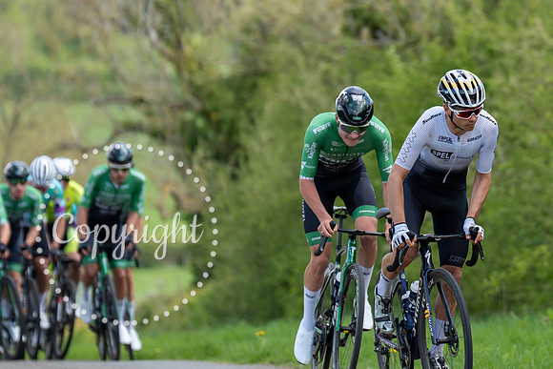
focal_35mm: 332
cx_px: 459
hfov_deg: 6.2
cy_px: 62
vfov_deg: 4.1
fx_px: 5106
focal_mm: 200
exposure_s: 1/1000
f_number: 3.5
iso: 320
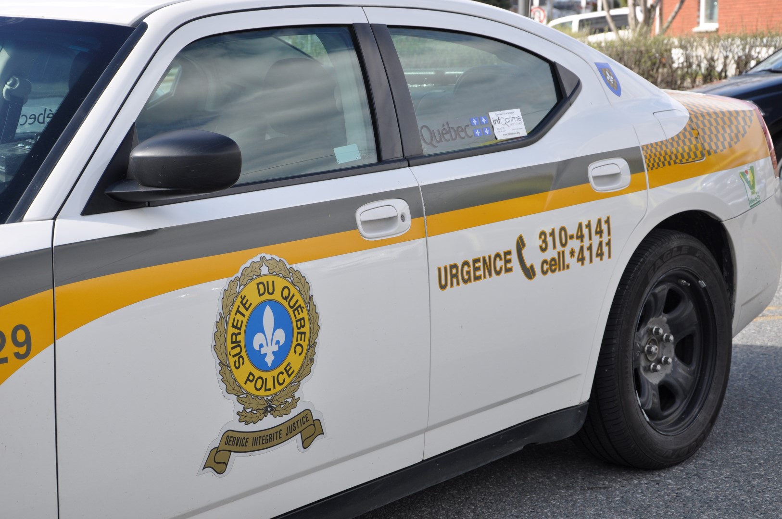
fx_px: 1692
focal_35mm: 78
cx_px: 391
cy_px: 260
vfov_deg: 17.4
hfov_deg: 26.0
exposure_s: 1/250
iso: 200
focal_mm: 52
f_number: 8
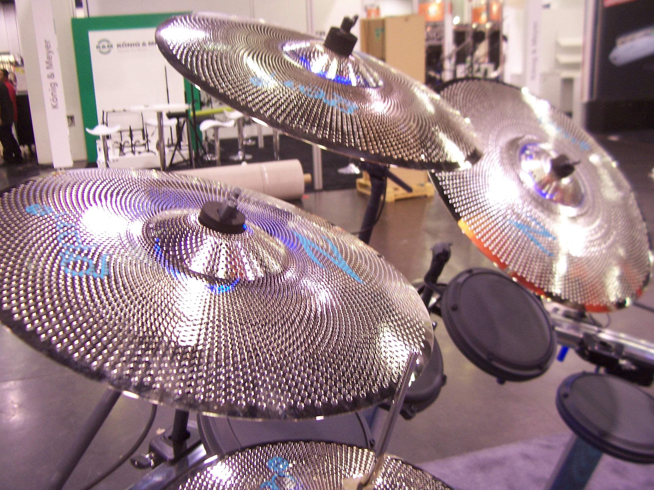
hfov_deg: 54.0
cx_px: 327
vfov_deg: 41.8
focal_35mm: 34
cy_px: 245
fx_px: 642
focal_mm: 5.6
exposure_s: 1/30
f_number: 2.7
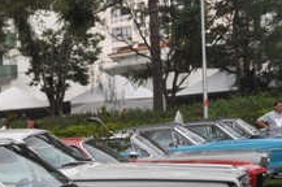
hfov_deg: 17.2
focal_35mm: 104
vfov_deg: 12.5
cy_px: 275
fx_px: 813
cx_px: -173
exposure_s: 1/250
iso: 560
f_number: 5.6
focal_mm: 20
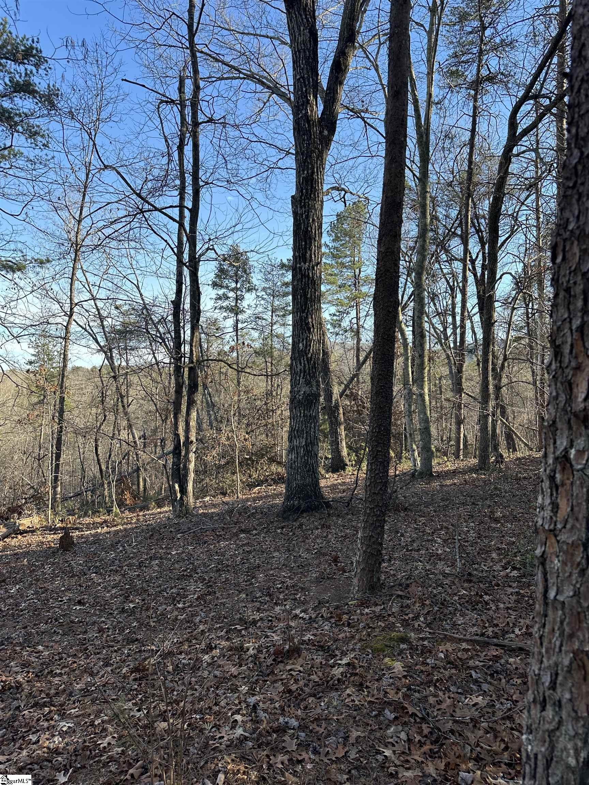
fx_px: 544
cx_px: 294
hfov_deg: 56.8
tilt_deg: +2.0
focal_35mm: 24
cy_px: 392
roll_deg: -1.3
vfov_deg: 71.6
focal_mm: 6.86
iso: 80
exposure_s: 1/999
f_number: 1.78
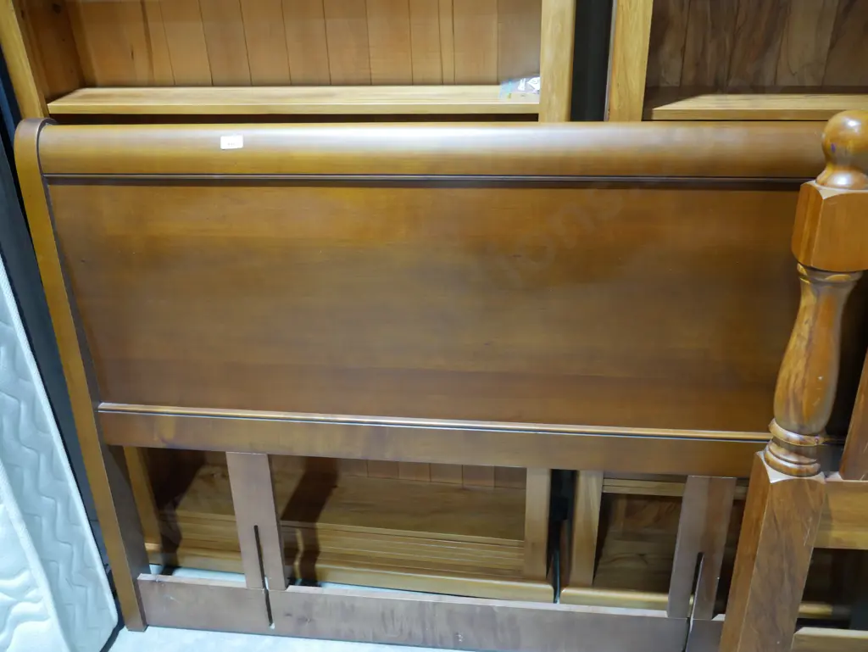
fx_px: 702
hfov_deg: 63.4
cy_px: 326
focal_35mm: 28
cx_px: 434
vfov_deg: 49.8
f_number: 3.5
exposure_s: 1/60
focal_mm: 14
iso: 1000
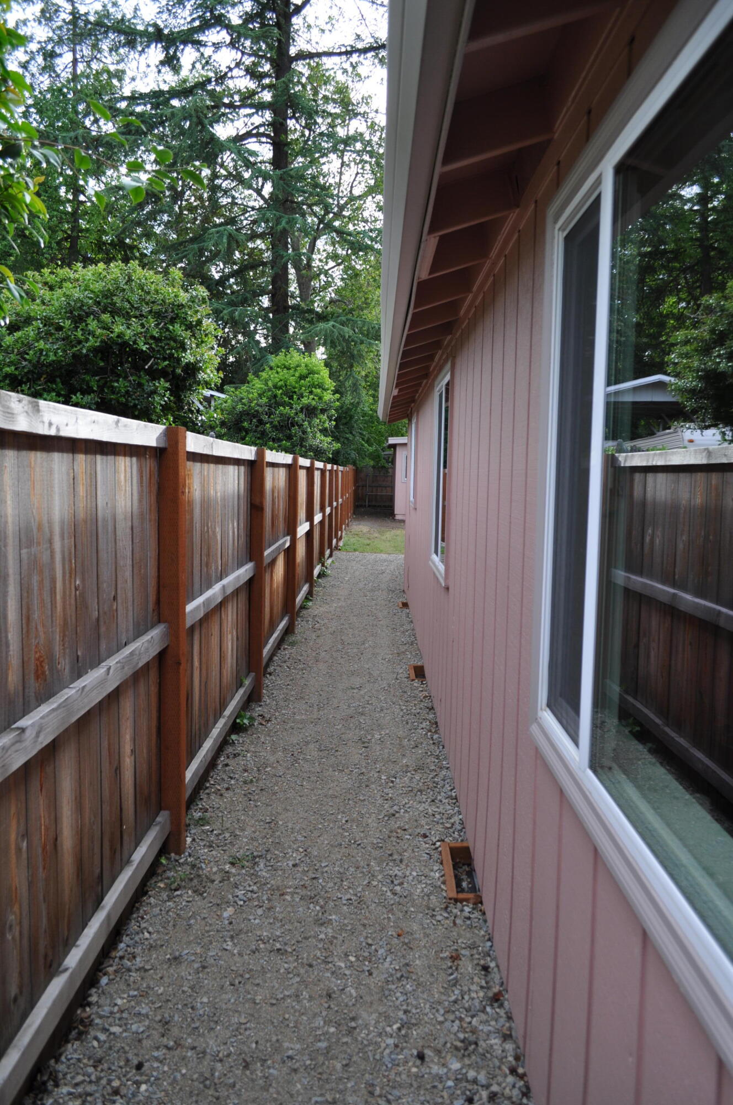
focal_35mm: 27
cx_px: 366
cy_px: 552
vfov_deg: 67.4
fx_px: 827
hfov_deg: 47.8
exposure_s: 1/125
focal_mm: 18
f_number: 5.6
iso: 200
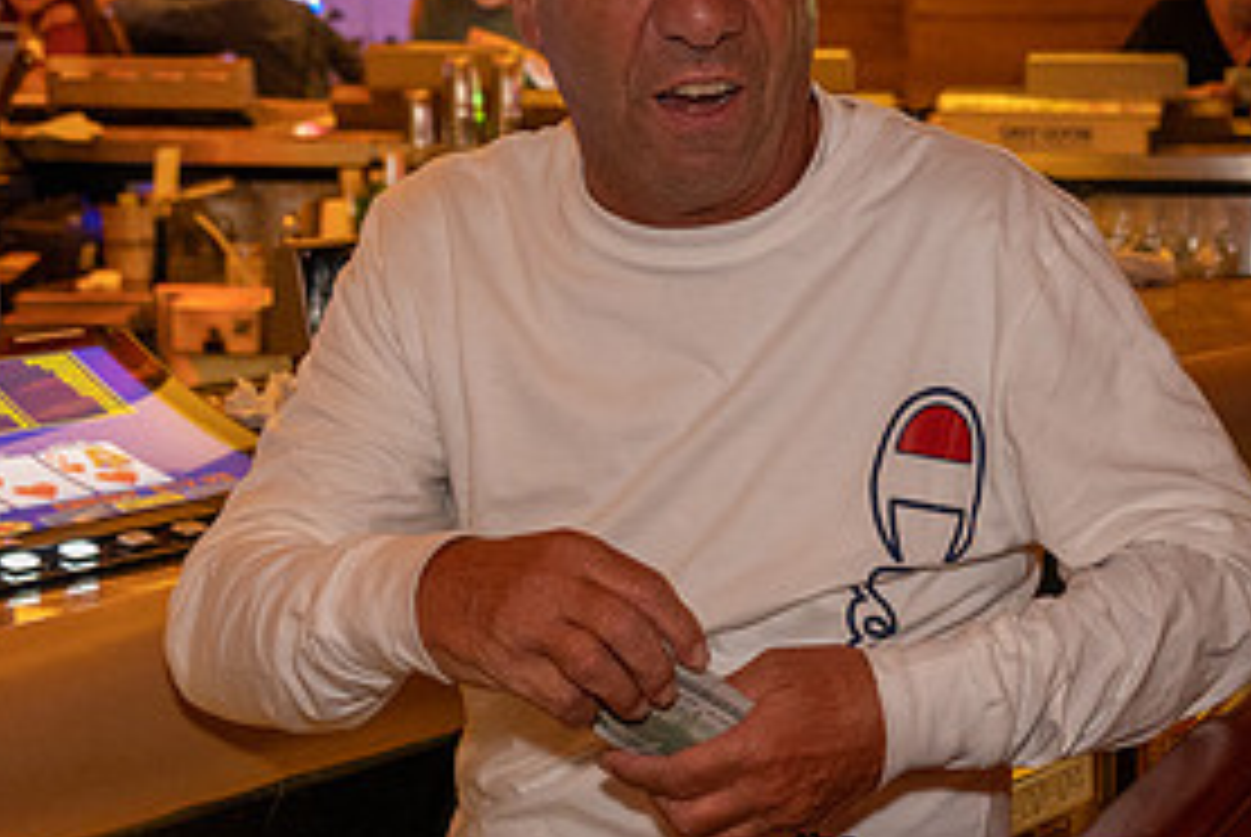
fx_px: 2609
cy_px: 364
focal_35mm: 75
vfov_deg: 18.2
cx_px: 1134
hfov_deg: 26.1
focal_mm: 36
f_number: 4.8
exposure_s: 1/60
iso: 5600
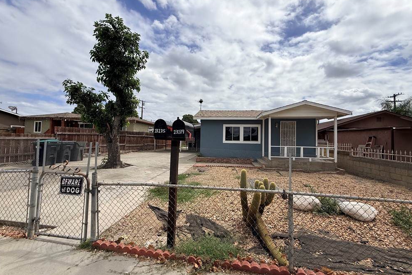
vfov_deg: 77.3
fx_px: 172
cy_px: 134
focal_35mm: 15
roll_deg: -0.9
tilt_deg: +1.8
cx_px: 210
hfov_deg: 100.4
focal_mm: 2.22
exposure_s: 1/4762
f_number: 2.2
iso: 50
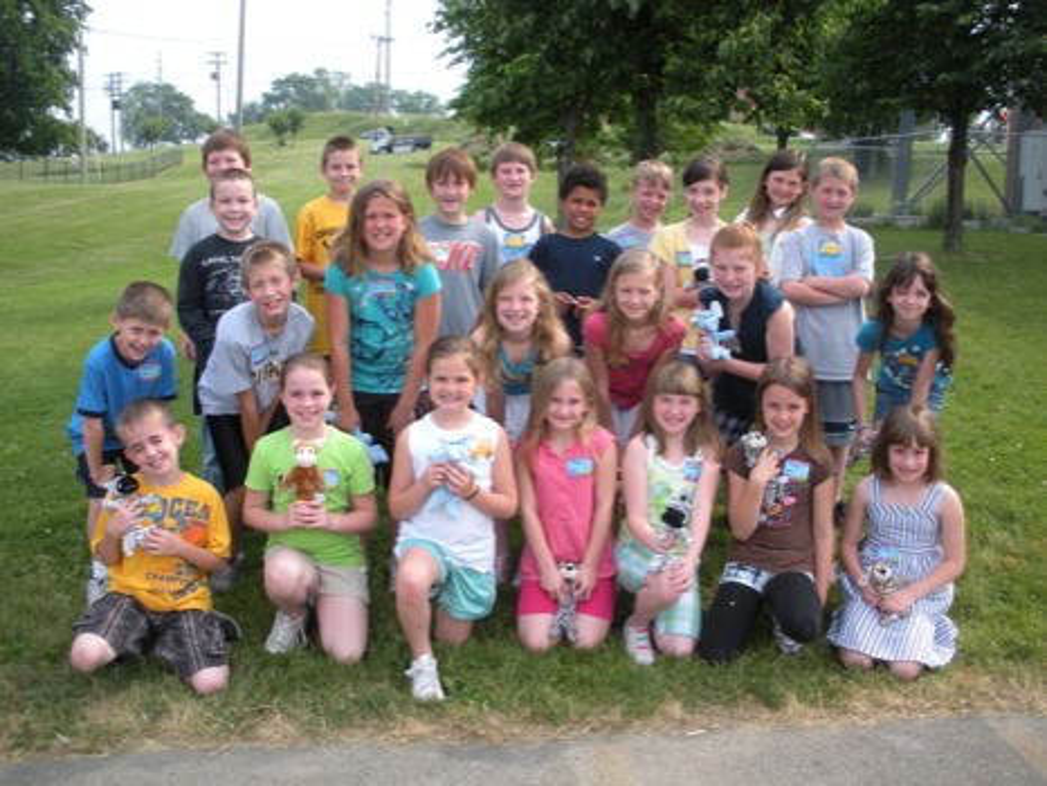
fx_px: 1089
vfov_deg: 39.7
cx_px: 524
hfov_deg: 51.3
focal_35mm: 36
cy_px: 393
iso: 64
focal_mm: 6.3
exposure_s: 1/202
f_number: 3.5
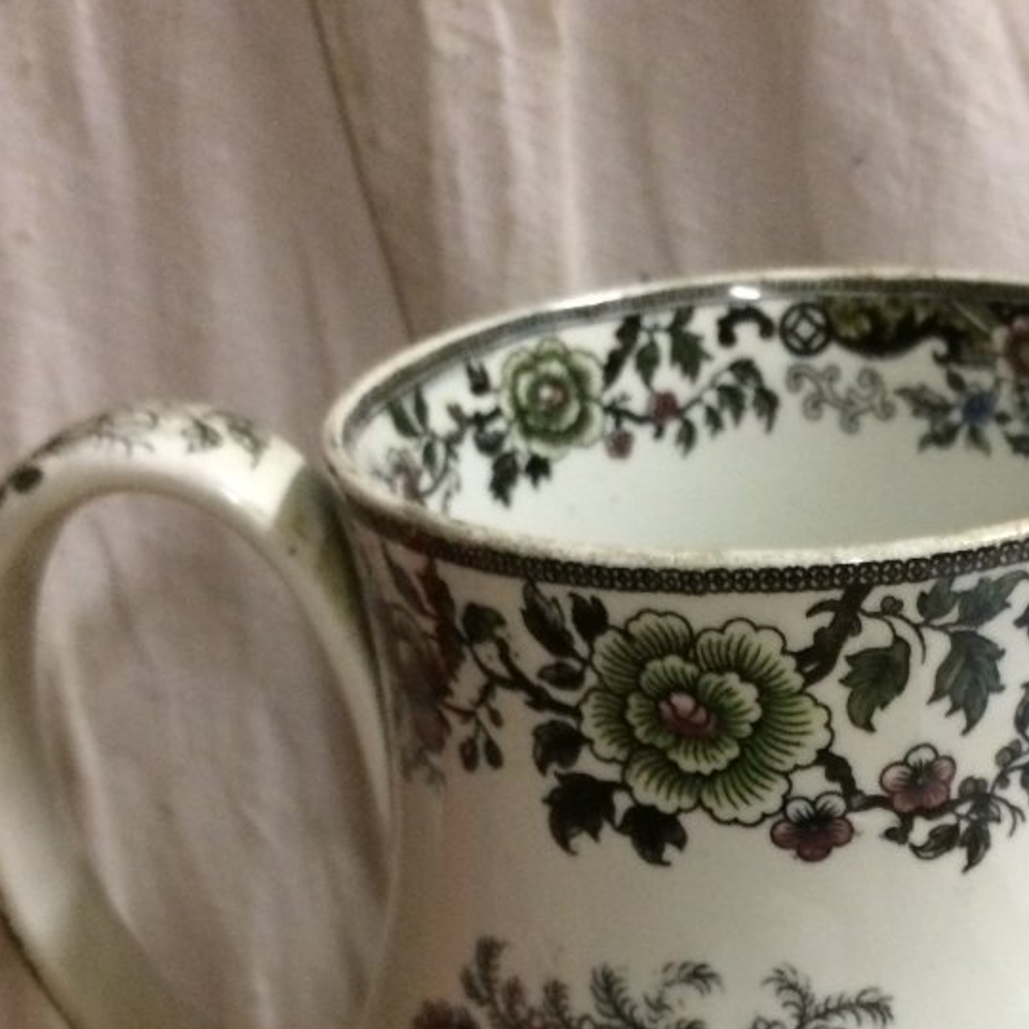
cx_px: 745
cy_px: 949
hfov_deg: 29.7
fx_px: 1917
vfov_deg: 28.7
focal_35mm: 57
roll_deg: +2.2
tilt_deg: -34.4
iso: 320
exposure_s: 1/17
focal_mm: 4.15
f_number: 2.2
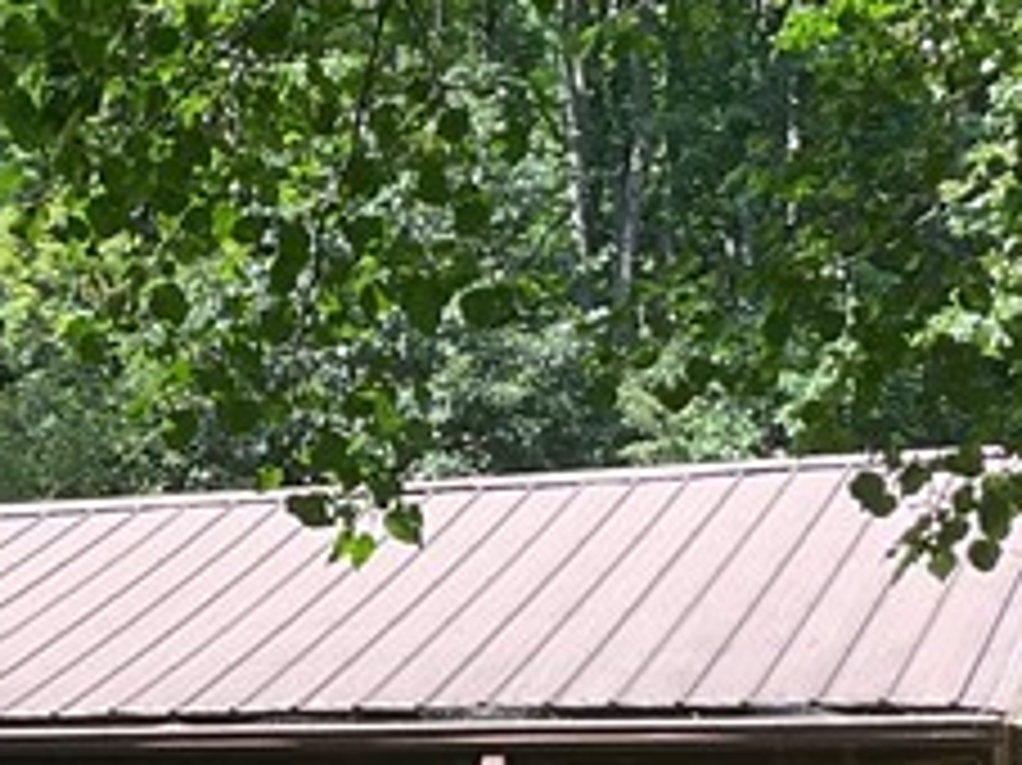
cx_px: 77
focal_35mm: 131
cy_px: 716
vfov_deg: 11.2
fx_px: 3866
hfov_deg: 14.9
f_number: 1.8
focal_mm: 3
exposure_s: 1/353
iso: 25
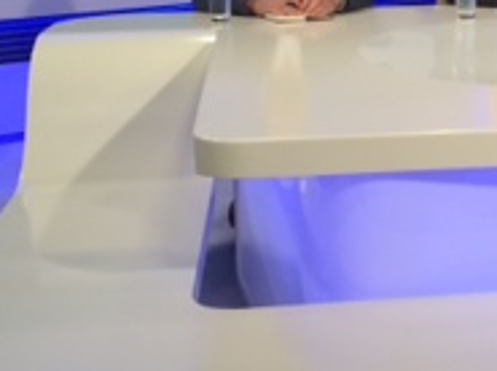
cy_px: 35
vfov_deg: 14.0
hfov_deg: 17.7
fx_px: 1490
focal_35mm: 104
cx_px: 647
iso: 40
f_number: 2.2
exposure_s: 1/40
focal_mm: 4.12
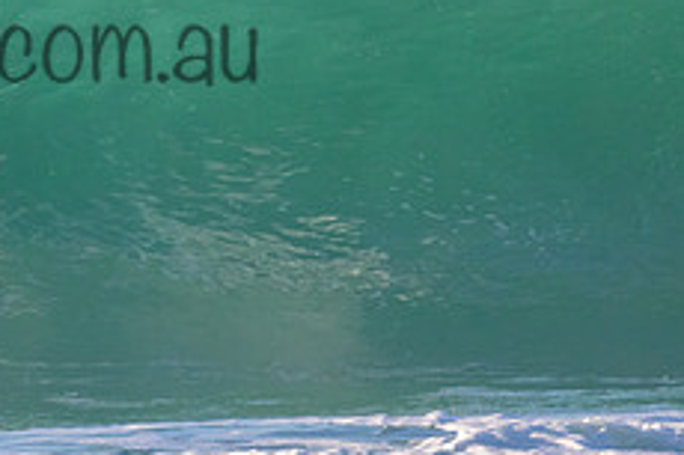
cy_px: 13
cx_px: -57
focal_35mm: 2016
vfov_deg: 0.7
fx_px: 38275
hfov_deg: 1.0
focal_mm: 800
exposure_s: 1/1600
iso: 2500
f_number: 11
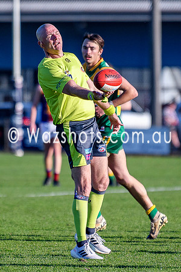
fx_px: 5740
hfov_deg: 1.8
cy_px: 146
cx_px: 89
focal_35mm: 761
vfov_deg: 2.7
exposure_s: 1/5000
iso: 360
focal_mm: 200
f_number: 2.8
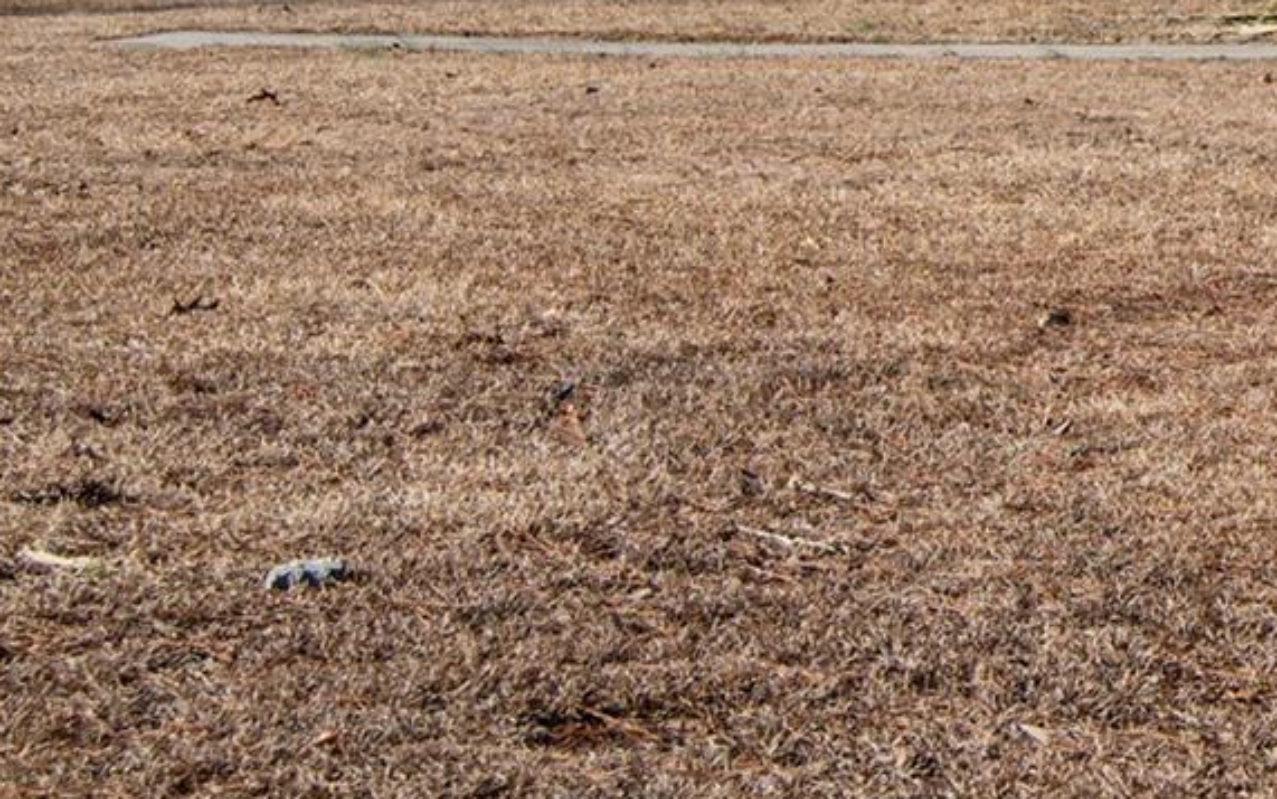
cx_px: 2196
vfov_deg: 13.5
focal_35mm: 95
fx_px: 3307
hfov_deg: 18.1
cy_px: -107
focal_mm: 26
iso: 100
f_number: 8
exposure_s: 1/500
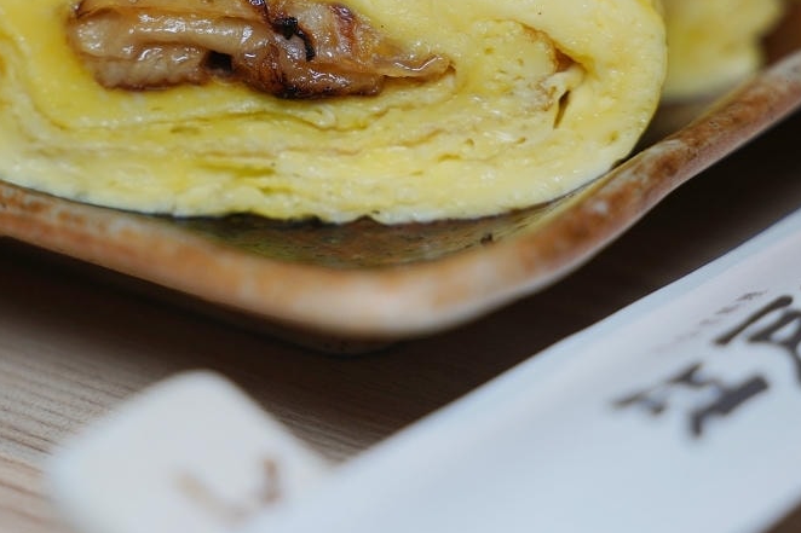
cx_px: 273
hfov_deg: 15.1
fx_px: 3025
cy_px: 53
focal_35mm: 136
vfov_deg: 10.0
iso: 100
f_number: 4
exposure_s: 1/80
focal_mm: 75
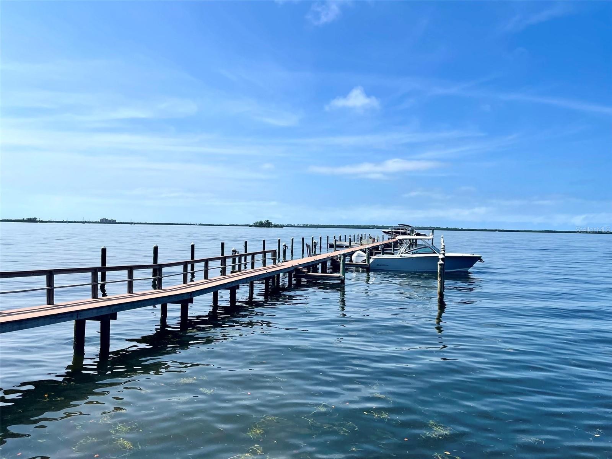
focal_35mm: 25
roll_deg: -0.8
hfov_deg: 69.4
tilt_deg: +0.2
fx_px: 442
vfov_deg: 54.9
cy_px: 230
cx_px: 306
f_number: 1.6
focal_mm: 5.1
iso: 32
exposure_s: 1/5917
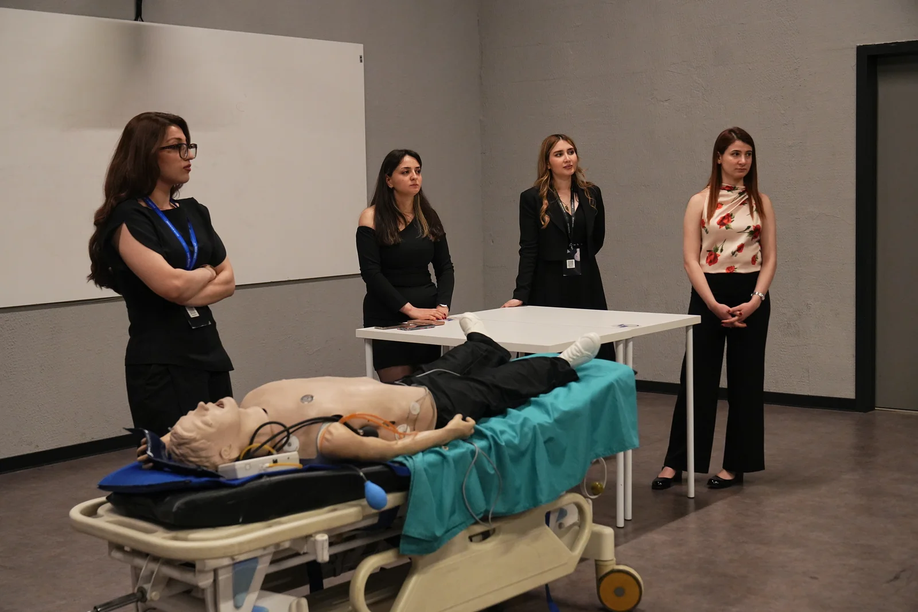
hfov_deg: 41.1
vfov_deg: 28.1
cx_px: 459
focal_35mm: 48
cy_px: 306
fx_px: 1224
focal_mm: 48
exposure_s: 1/100
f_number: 3.5
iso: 3200
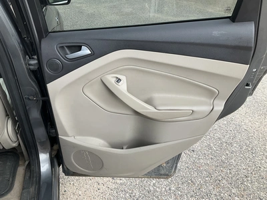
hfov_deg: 61.7
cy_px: 100
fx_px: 224
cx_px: 134
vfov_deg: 48.2
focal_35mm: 29
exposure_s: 1/383
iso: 25
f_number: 1.8
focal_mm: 3
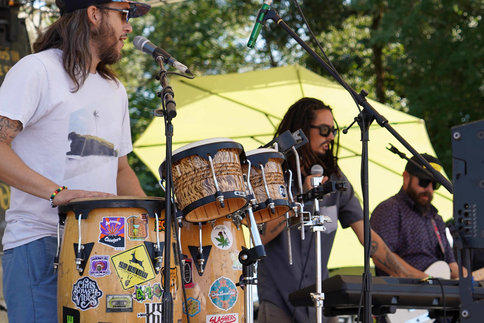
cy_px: 159
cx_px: 397
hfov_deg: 16.5
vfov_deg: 11.1
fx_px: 1654
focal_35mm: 123
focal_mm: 59
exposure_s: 1/250
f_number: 4.5
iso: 100
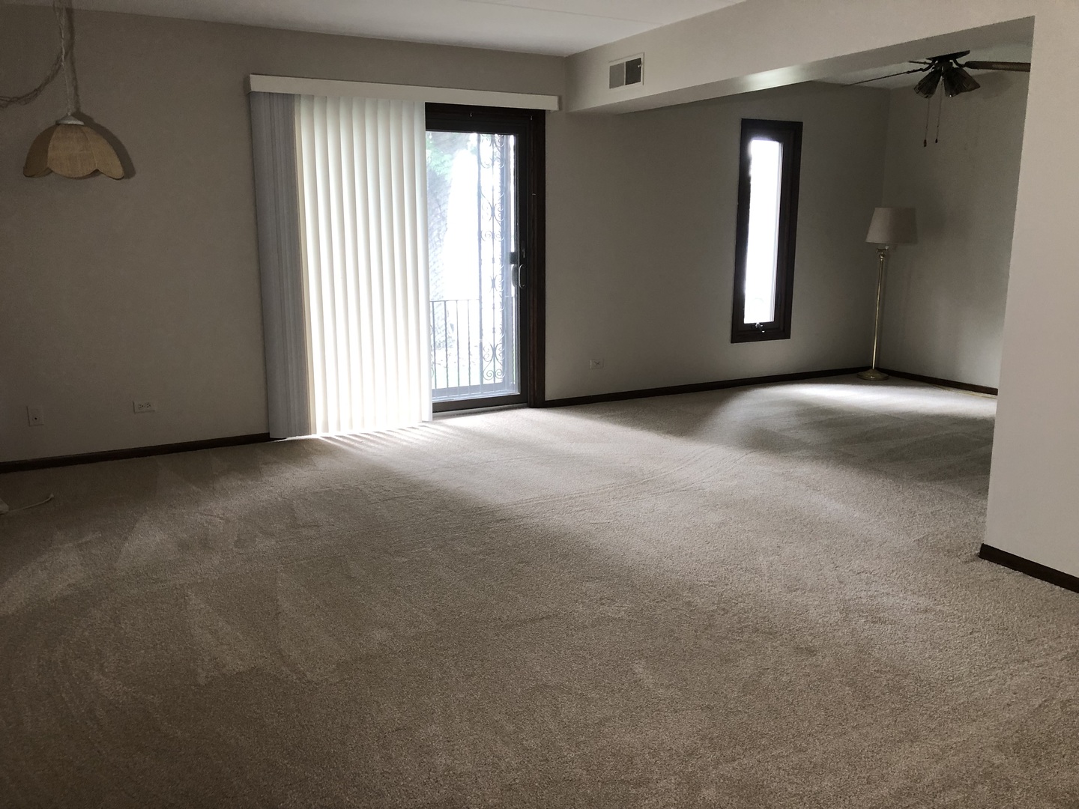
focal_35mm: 28
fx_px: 873
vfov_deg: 49.7
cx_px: 540
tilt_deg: -12.4
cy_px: 404
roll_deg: +0.5
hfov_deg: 63.4
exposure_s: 1/15
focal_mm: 3.99
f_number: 1.8
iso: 40
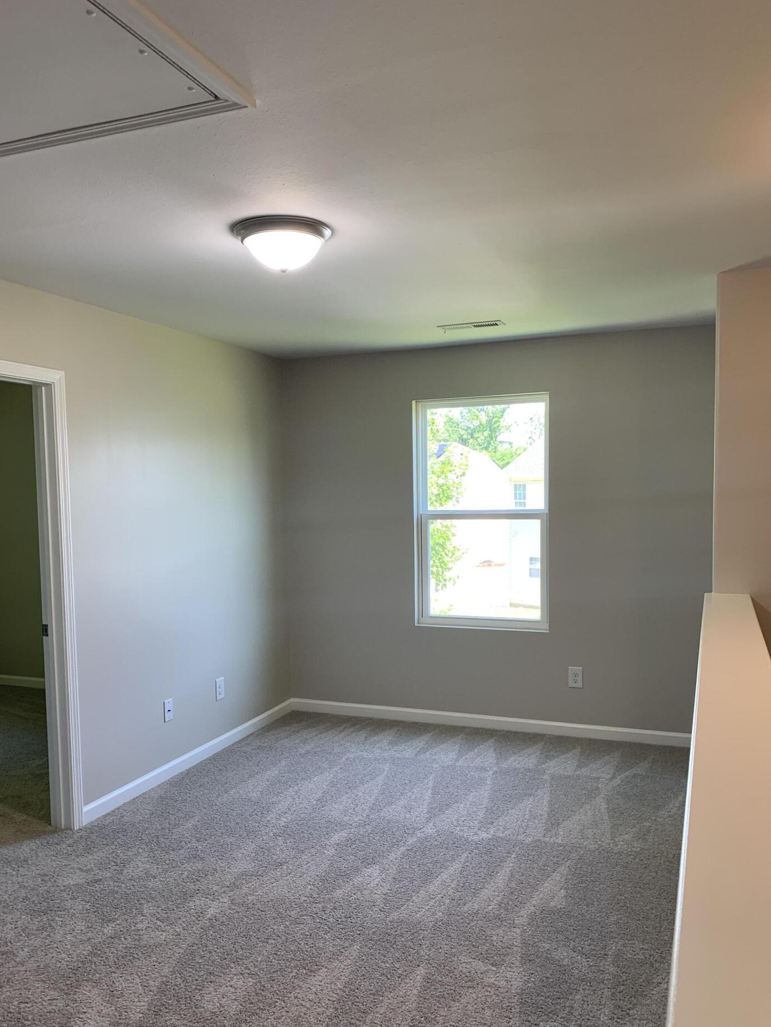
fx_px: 831
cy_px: 550
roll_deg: +0.6
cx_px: 385
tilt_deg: -3.5
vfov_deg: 63.4
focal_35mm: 28
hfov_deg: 49.8
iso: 50
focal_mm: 4.25
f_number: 1.8
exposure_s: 1/60
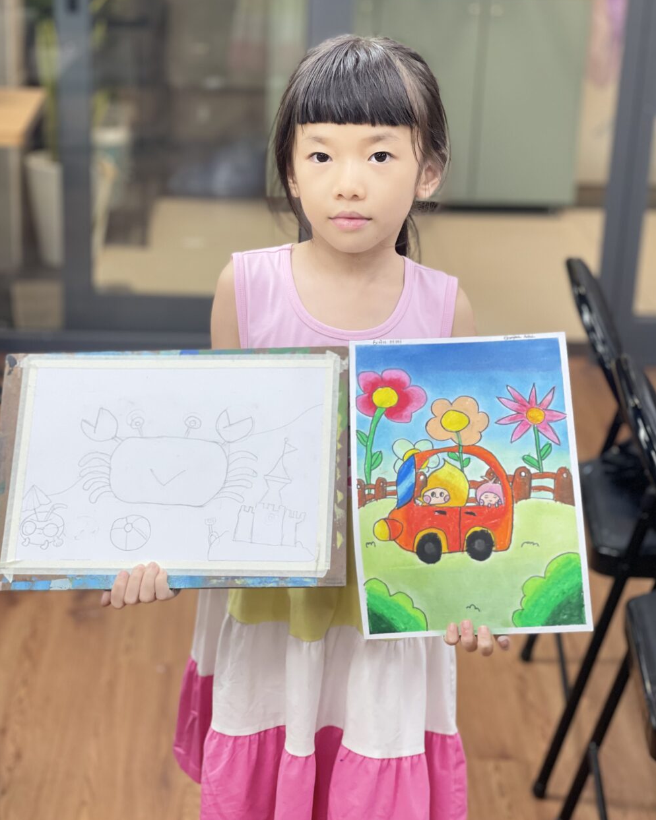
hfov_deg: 22.8
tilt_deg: -18.5
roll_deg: -2.1
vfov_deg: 28.3
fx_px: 1626
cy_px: 392
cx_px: 328
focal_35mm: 67
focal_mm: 7.5
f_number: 2.2
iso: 125
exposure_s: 1/100
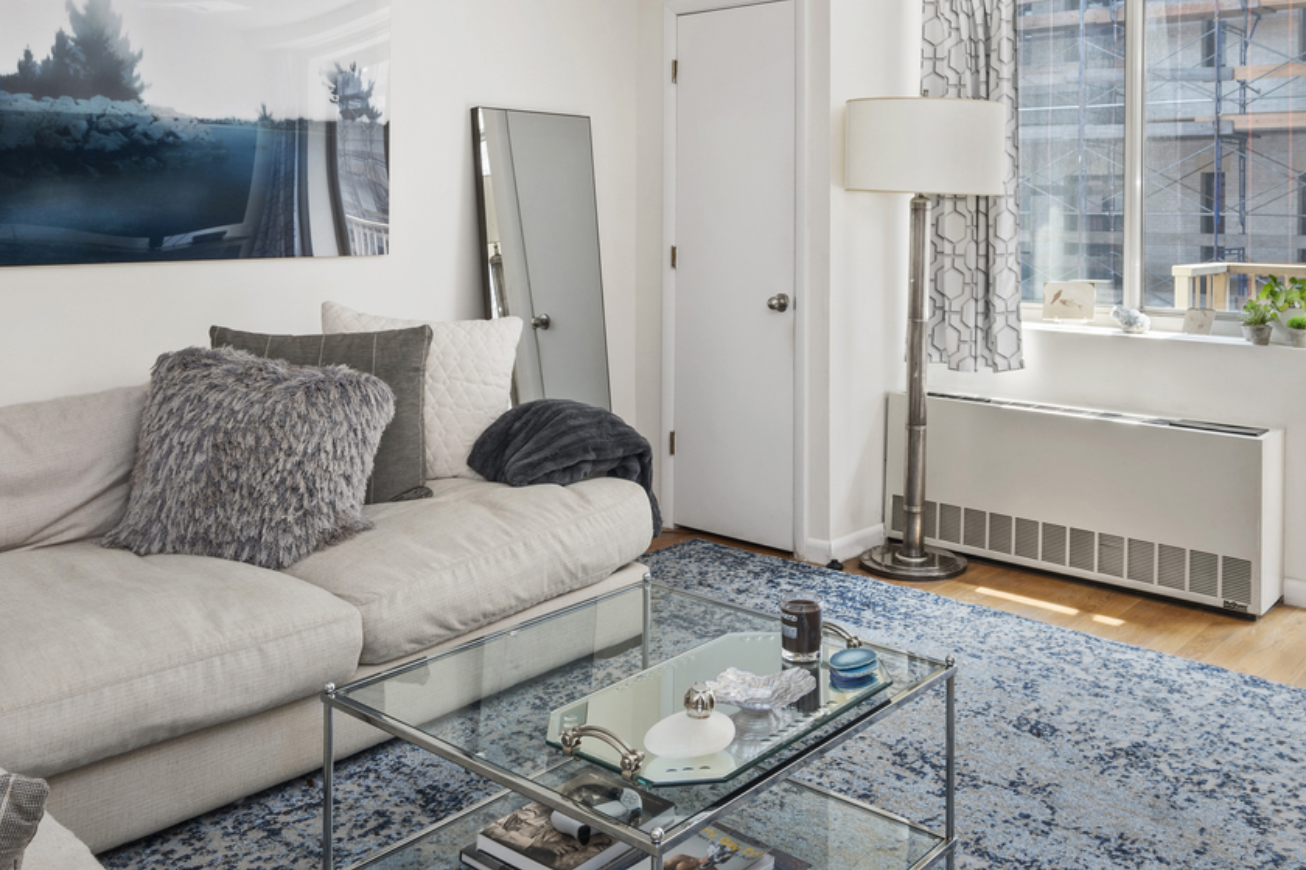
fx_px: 1161
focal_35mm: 32
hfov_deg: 58.2
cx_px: 790
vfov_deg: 40.5
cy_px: 280
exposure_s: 1/1.67
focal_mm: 14
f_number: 8
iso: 100
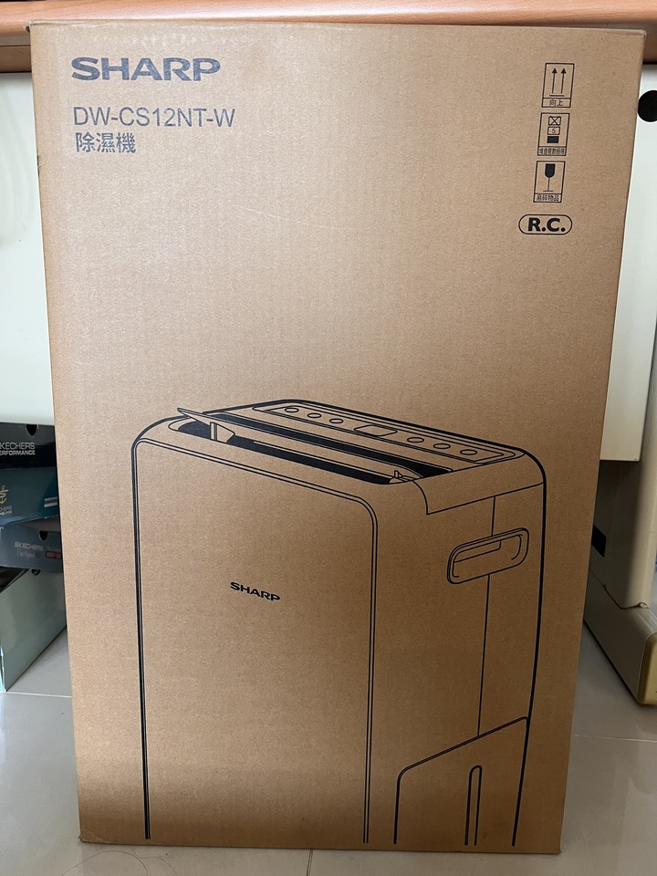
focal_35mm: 26
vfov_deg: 67.3
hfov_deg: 53.1
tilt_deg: -10.8
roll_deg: -0.8
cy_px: 438
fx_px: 658
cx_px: 328
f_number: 1.5
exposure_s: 1/60
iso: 125
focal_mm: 5.7
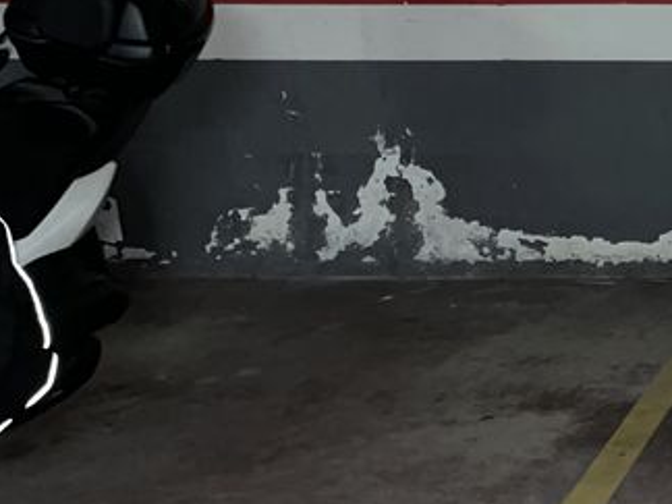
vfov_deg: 18.6
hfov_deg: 20.6
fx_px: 1534
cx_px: 1041
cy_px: 191
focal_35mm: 79
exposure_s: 1/10
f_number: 1.6
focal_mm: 5.1
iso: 320
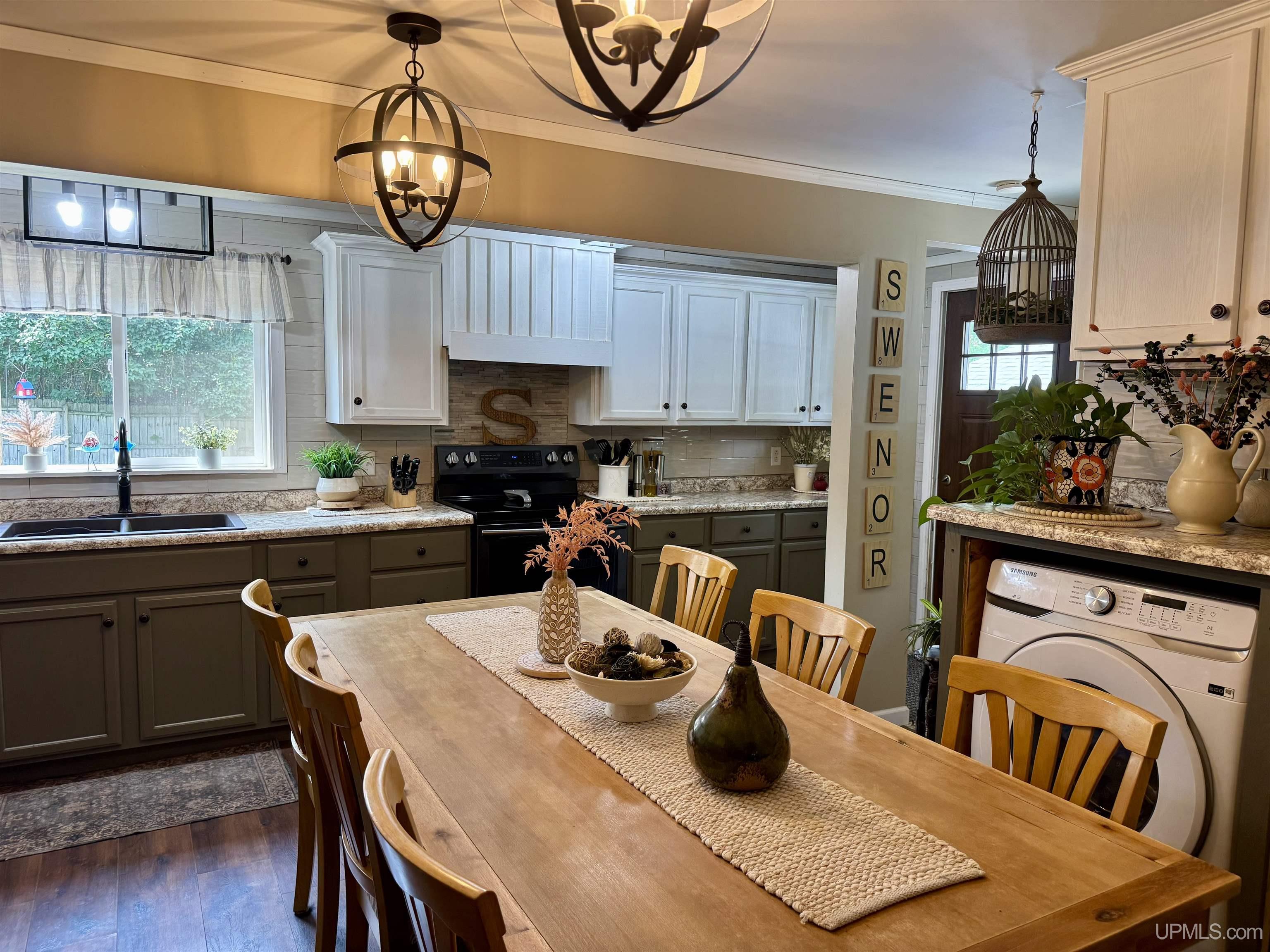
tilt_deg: -5.3
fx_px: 881
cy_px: 476
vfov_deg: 56.8
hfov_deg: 71.6
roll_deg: -0.6
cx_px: 635
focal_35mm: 24
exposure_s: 1/120
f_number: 1.78
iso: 160
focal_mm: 6.76
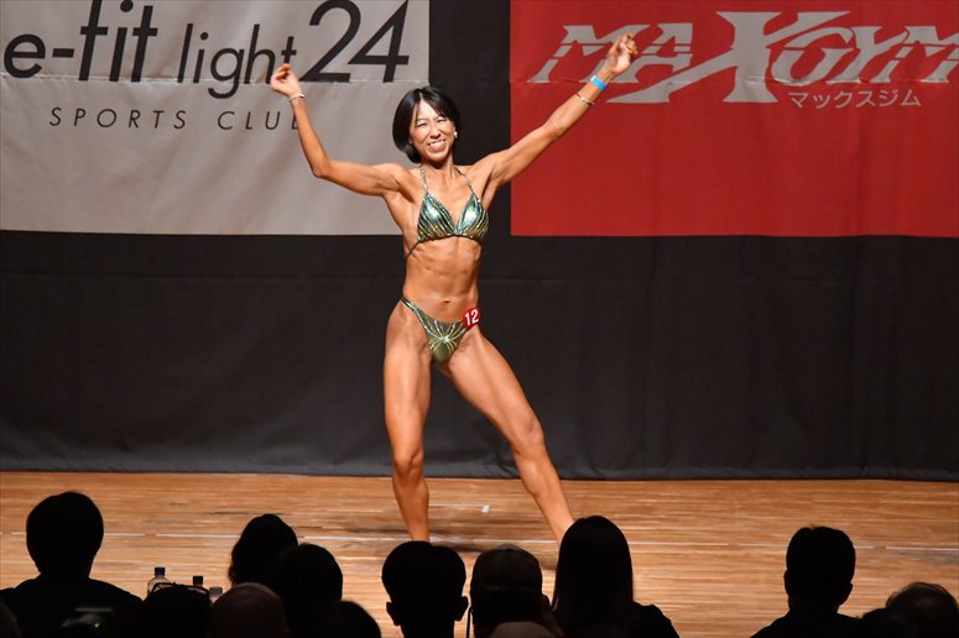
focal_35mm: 255
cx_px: 480
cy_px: 319
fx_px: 6790
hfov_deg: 8.1
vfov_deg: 5.4
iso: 10000
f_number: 5.6
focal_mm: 170
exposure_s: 1/400
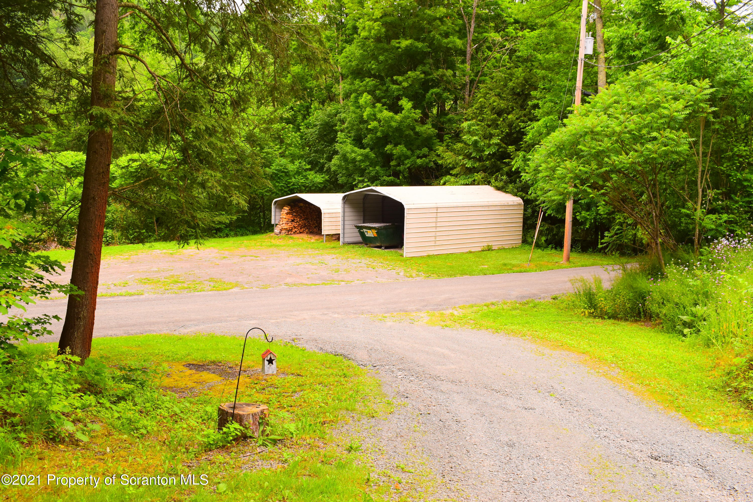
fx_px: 722
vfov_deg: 38.4
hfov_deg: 55.1
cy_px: 251
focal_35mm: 34
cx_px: 376
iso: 360
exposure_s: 1/250
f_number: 8
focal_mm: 23
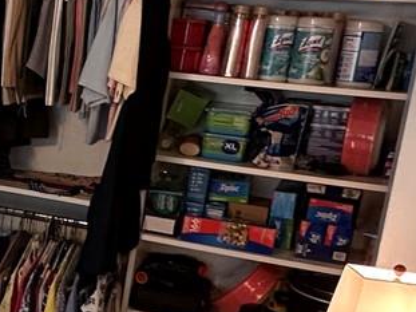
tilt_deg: -12.1
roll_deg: -3.4
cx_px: -171
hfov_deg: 23.0
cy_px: 208
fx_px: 865
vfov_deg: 20.4
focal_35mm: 72
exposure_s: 1/60
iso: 200
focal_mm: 2.22
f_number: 2.2
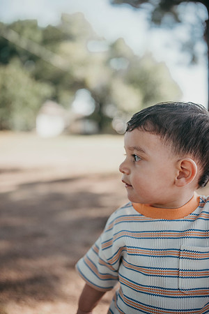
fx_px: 305
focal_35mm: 35
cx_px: 104
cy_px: 157
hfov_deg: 37.9
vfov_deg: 54.4
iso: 50
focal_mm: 35
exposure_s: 1/1000
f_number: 1.8
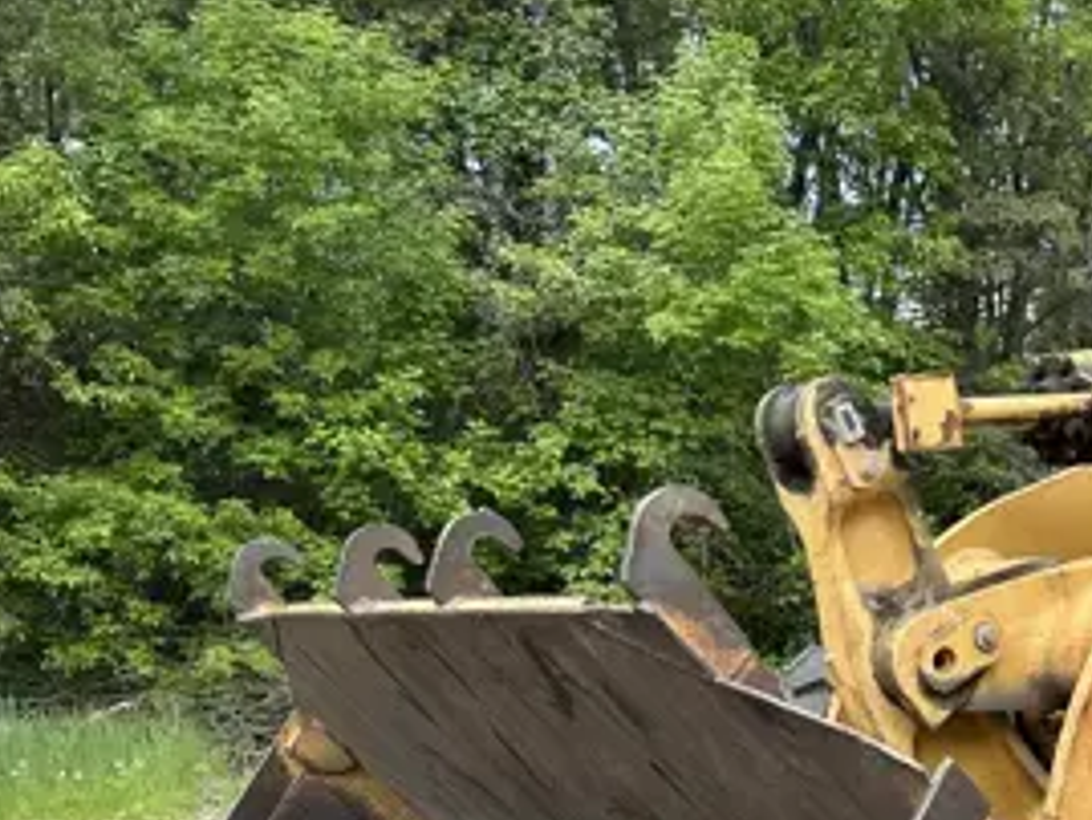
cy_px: 775
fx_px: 1799
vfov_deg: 24.7
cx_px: 1202
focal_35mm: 57
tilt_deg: -5.2
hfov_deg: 30.3
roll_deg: +0.1
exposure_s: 1/872
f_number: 1.78
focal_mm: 6.86
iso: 80
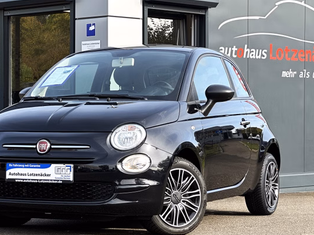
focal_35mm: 115
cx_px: 119
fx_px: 1043
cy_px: 136
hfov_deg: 17.1
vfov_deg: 12.9
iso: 32
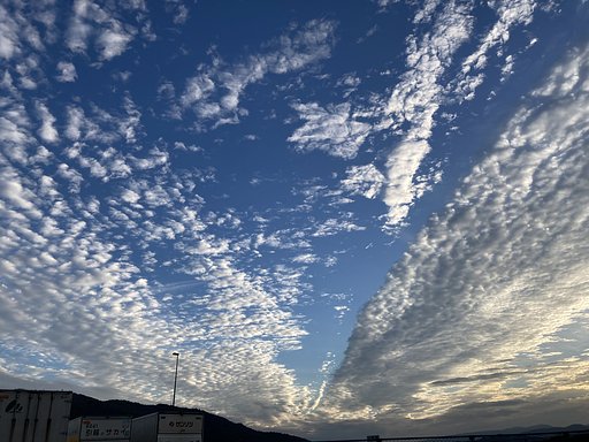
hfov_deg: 63.4
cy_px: 221
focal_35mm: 28
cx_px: 294
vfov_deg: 49.7
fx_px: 476
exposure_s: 1/1185
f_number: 1.8
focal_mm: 3.99
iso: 20
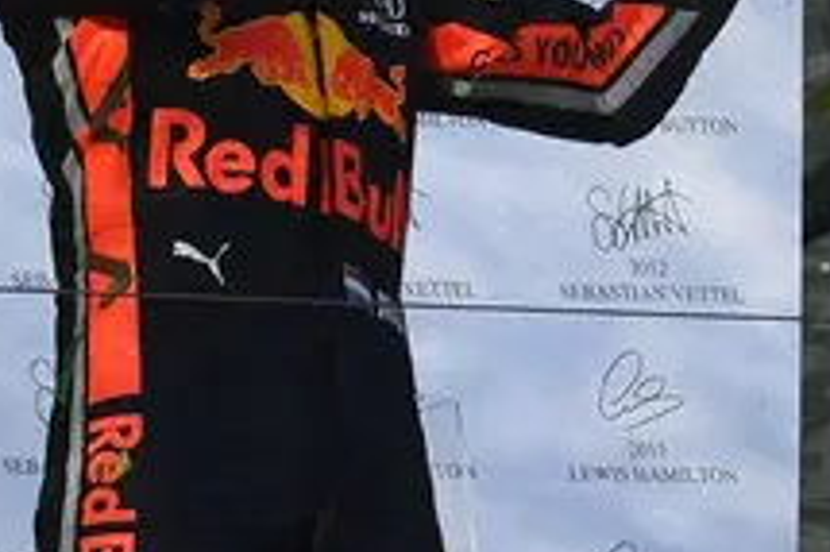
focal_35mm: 671
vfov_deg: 2.0
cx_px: 374
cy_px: -77
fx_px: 15458
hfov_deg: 3.1
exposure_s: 1/1250
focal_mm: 80
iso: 800
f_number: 9
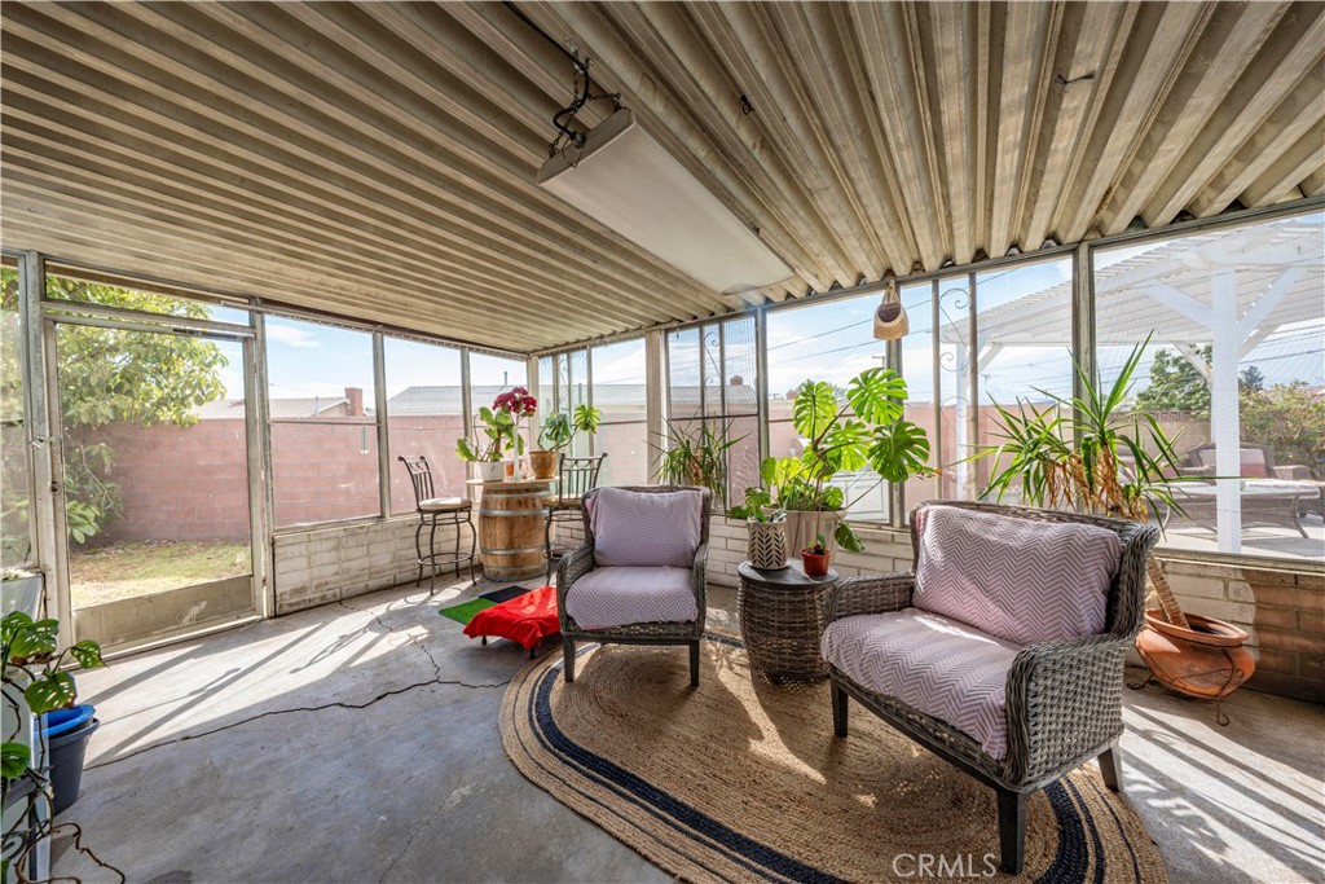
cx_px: 662
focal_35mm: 12
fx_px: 442
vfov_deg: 90.0
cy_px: 442
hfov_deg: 112.6
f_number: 9
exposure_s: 1/50
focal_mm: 12
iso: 125
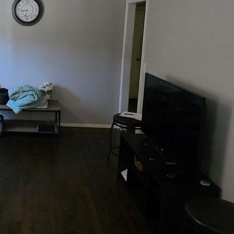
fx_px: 314
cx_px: 15
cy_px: 79
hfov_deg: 37.7
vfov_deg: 40.5
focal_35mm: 41
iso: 1250
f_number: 1.7
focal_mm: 6.3
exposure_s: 1/120
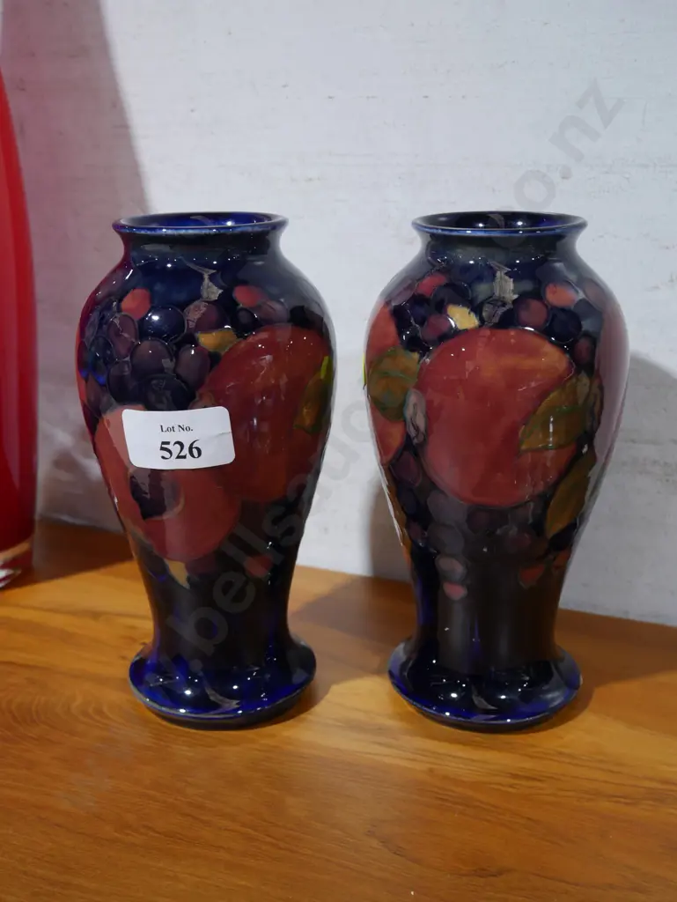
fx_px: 1042
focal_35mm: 40
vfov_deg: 46.8
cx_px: 338
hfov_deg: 36.0
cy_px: 451
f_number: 5
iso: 1000
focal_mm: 20
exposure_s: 1/60
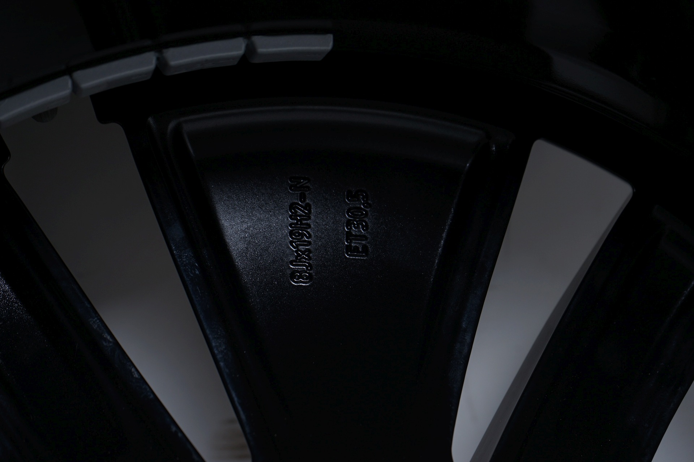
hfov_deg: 31.9
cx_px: 347
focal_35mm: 63
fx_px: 1214
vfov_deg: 21.5
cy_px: 231
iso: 250
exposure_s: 1/125
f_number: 7.1
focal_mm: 63
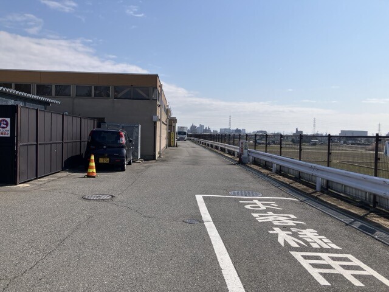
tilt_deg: -0.8
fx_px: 315
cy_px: 146
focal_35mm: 28
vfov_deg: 49.7
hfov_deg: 63.4
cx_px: 194
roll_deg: -1.6
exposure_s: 1/3745
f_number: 1.8
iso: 32
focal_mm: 3.99
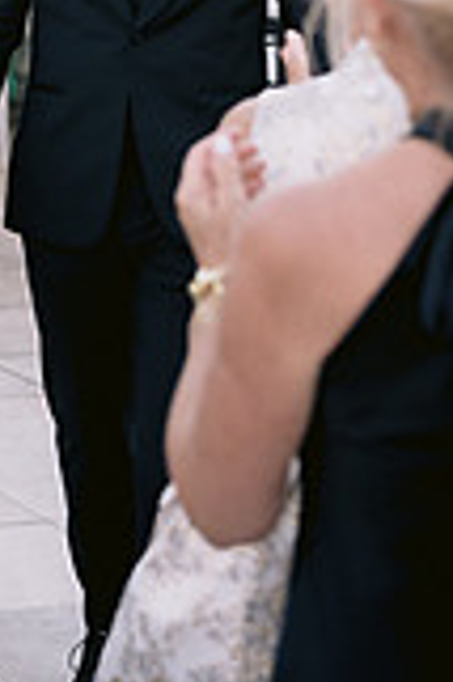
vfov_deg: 14.5
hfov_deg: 9.6
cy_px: 55
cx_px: -123
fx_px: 2648
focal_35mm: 140
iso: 400
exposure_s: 1/640
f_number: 2.8
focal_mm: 50
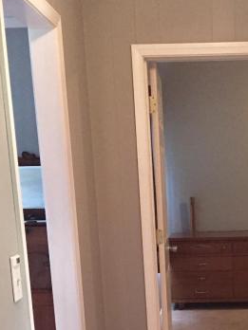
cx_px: 205
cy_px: 334
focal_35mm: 64
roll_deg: +1.1
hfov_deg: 22.6
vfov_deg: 28.3
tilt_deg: -14.0
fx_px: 611
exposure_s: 1/30
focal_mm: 4.15
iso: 250
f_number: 2.2
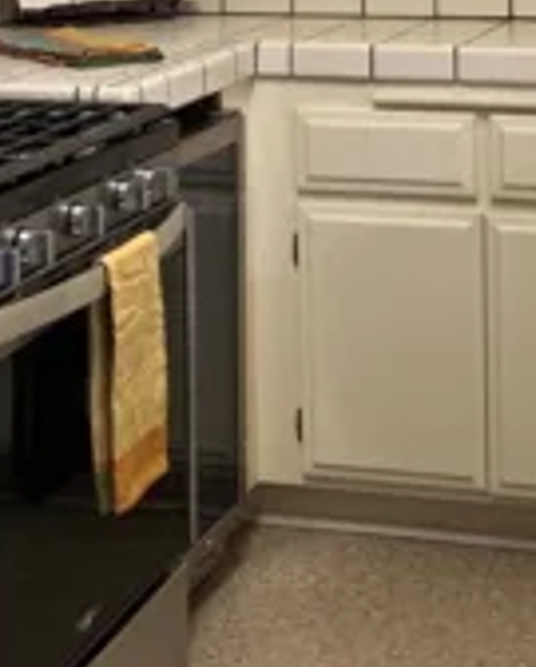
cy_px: 60
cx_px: 337
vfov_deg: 20.5
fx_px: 1800
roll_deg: +1.8
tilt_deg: -5.8
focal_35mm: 91
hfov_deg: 16.9
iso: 125
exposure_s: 1/60
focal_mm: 3.99
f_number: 1.8
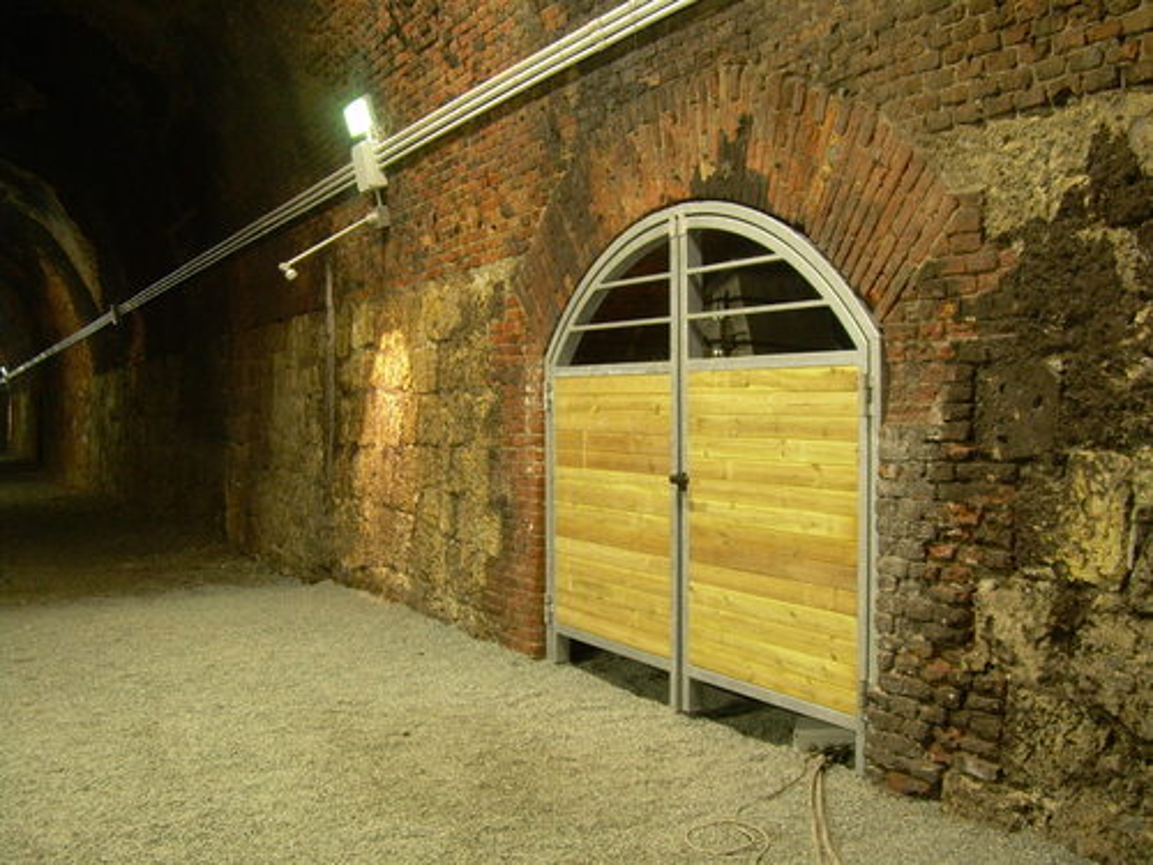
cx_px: 576
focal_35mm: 38
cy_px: 432
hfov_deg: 49.0
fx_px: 1266
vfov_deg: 37.7
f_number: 2.8
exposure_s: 1/2
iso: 168
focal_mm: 6.3
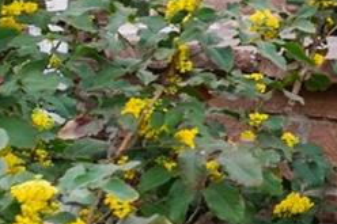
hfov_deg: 9.7
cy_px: -84
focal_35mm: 155
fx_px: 1450
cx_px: 1054
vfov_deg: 8.7
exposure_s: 1/2.5
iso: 200
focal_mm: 24
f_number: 8
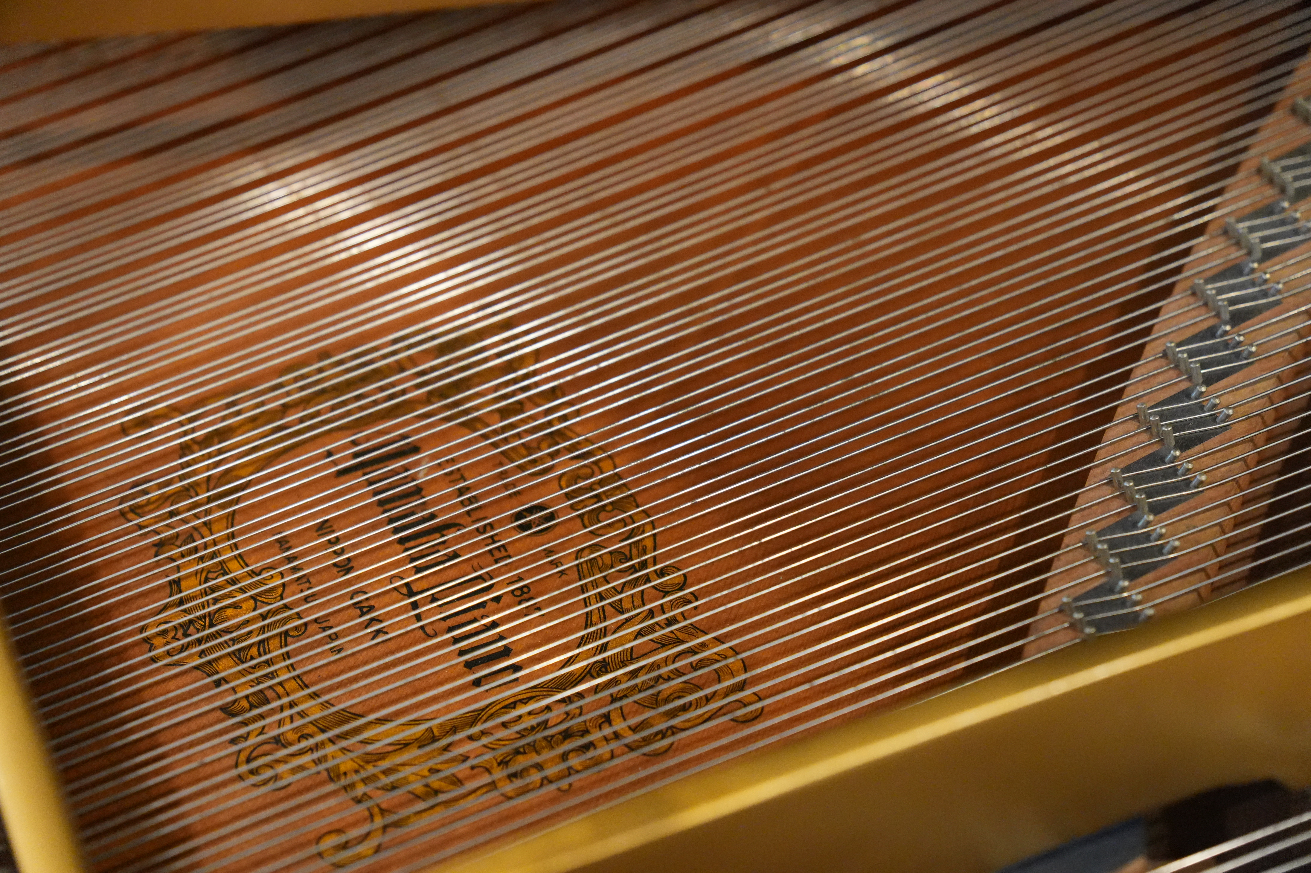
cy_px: 436
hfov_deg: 27.5
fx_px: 2676
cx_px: 656
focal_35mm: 74
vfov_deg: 18.5
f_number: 2.8
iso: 5000
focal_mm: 49
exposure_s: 1/160
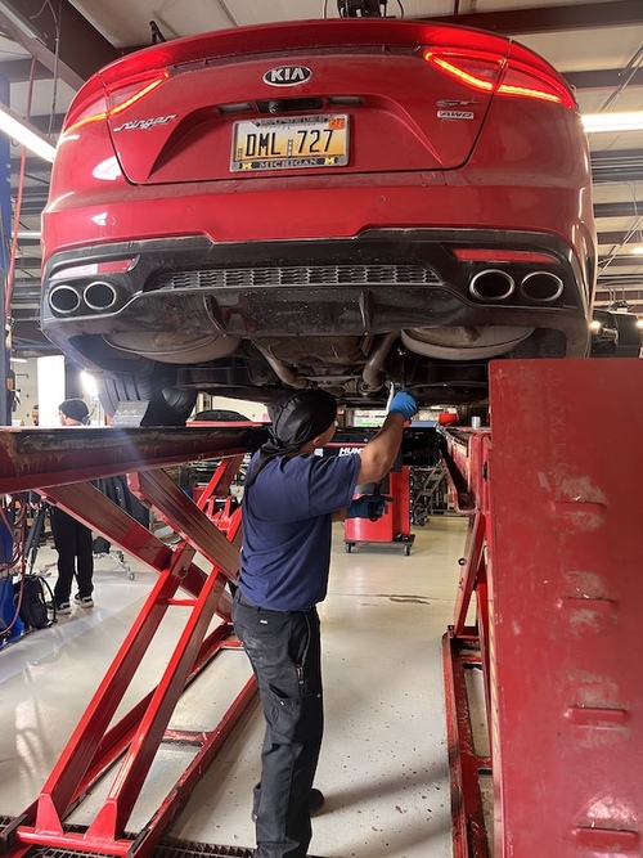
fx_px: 644
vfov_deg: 67.3
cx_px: 322
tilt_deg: -1.2
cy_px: 429
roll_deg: +0.5
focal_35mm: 26
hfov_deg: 53.0
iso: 160
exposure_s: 1/60
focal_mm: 5.1
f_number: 1.6
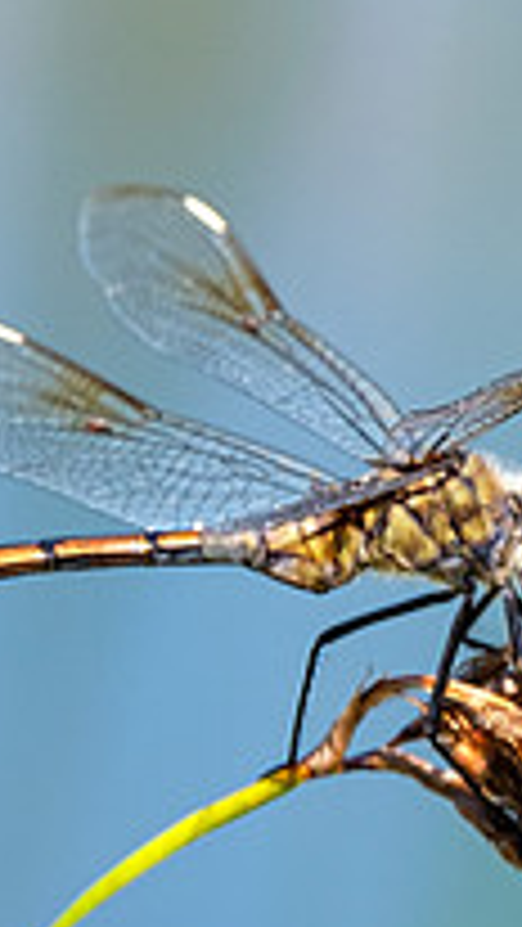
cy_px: 542
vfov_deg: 0.8
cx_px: 309
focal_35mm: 2623
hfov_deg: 0.5
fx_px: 64491
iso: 200
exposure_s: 1/280
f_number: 8
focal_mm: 400
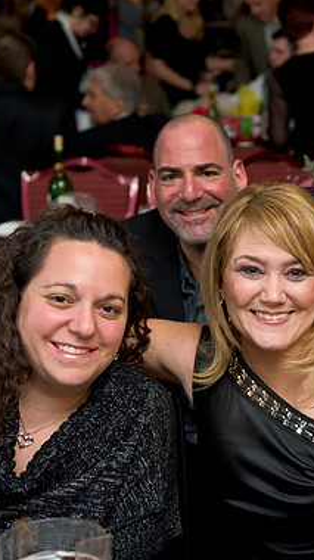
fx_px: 1069
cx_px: 267
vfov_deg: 29.4
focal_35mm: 72
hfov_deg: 16.5
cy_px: 281
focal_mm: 45
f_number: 3.2
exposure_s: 1/125
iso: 1600
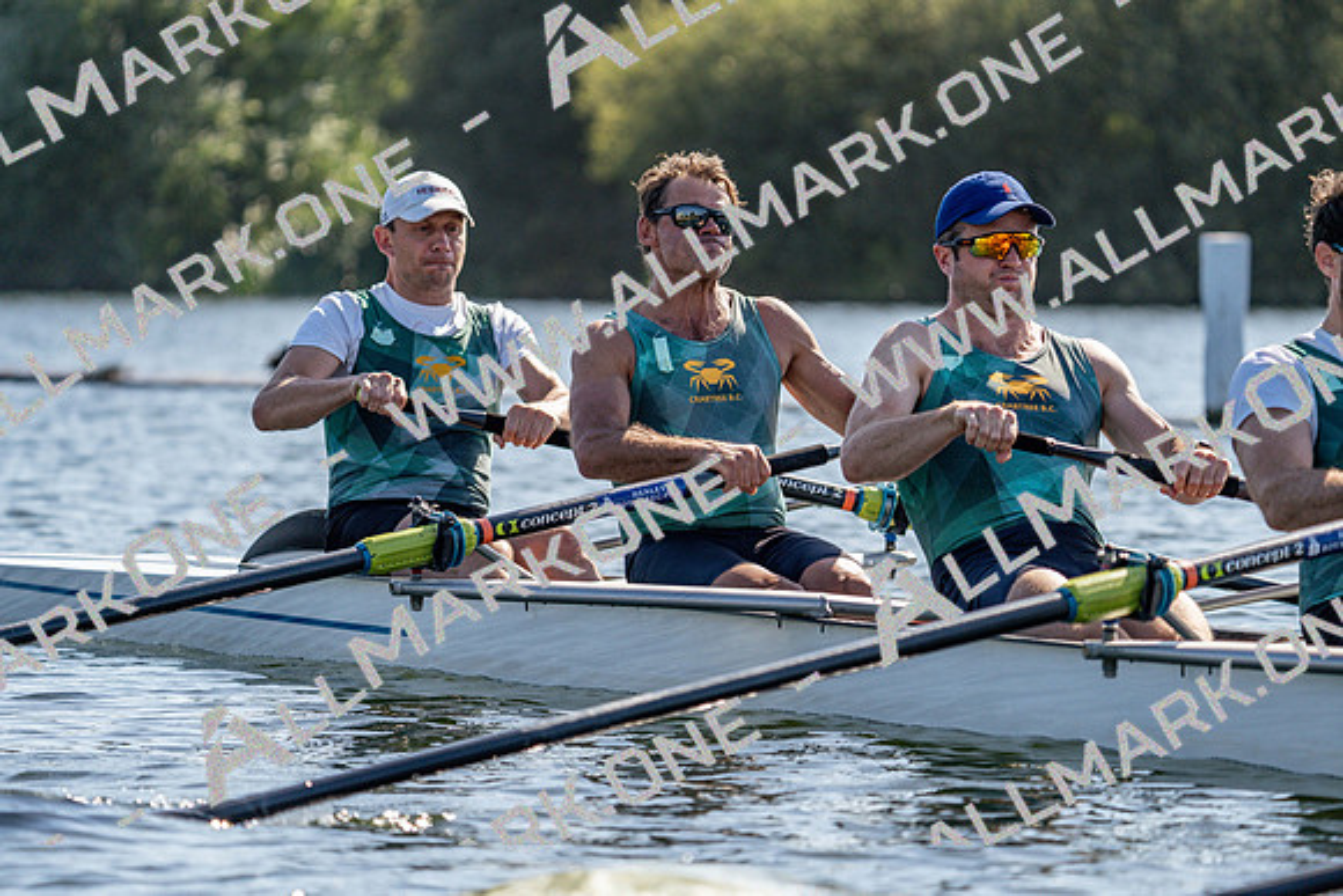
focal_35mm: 250
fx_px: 9328
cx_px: 672
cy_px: 448
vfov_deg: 5.5
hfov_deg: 8.2
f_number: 5.6
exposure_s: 1/2000
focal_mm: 250
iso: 400
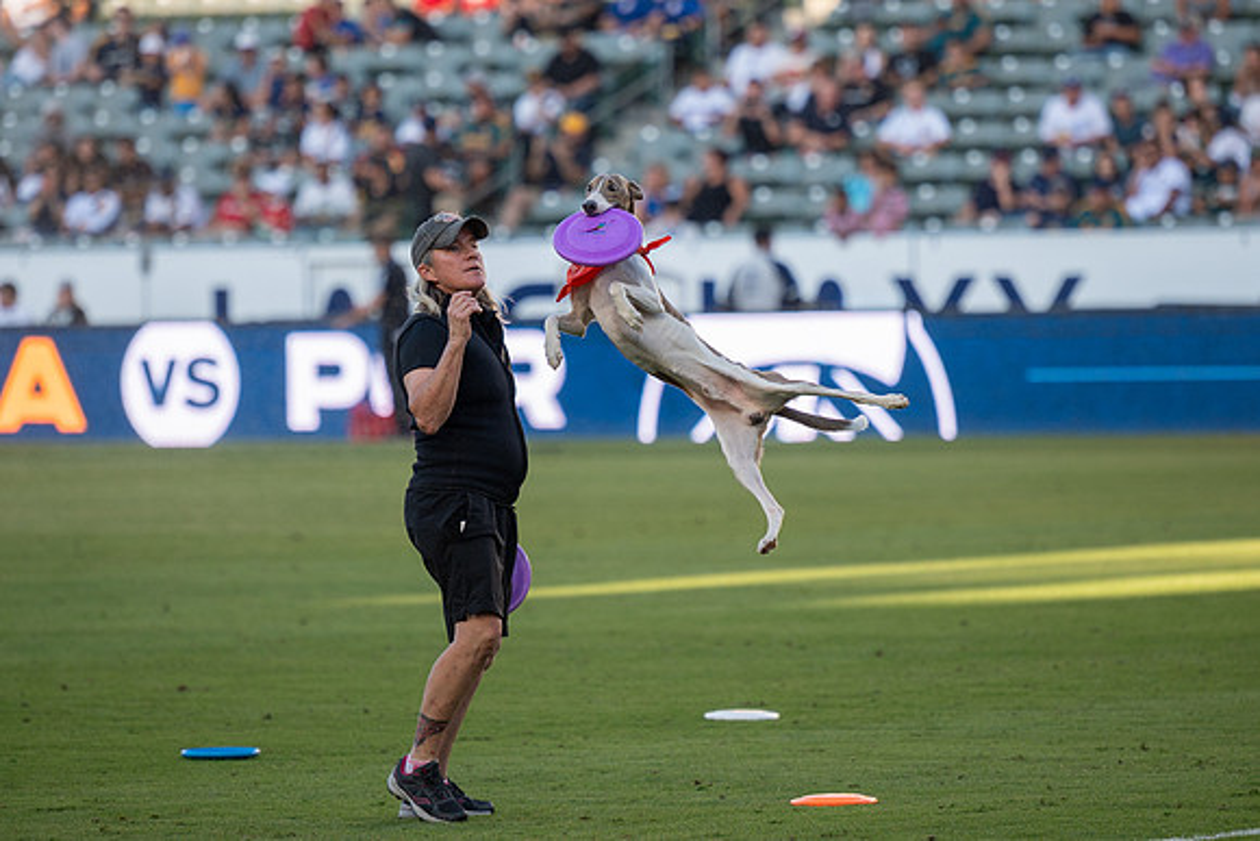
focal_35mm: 309
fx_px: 10829
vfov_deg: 4.4
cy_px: 355
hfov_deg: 6.7
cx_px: 630
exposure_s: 1/1000
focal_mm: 175
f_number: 2.8
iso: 140
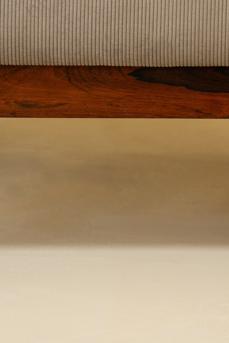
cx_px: 206
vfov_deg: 12.8
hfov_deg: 8.5
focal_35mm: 160
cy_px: 59
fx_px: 1527
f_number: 6.3
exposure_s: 1/160
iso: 1000
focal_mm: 70
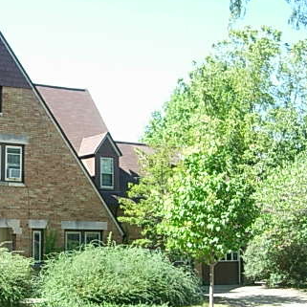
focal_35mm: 67
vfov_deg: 25.6
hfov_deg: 24.8
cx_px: 15
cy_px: 193
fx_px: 672
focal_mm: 7.8
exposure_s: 1/304
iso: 79
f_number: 2.8
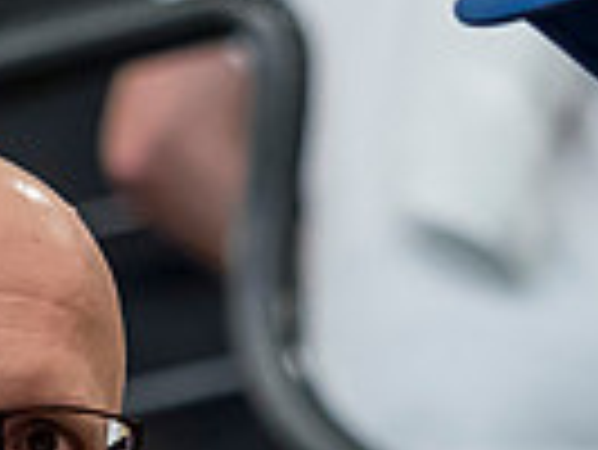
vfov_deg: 1.5
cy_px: 742
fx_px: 16789
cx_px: -77
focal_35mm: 971
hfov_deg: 2.0
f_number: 2.8
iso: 2000
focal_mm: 79
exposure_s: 1/250
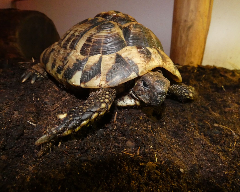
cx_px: 126
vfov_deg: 65.5
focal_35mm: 21
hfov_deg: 77.6
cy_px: 96
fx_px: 149
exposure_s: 1/60
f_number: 2.8
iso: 800
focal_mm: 3.6
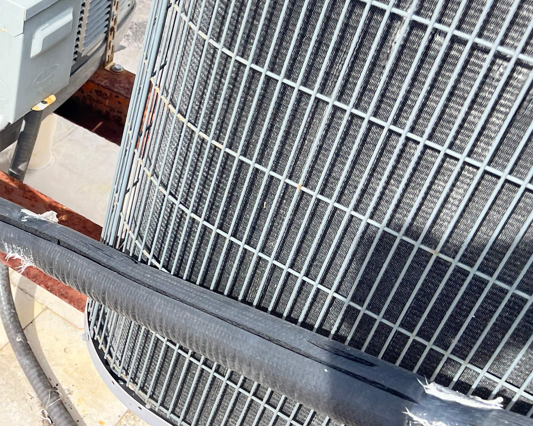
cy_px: 110
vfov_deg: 24.7
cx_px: -69
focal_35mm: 61
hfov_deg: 27.9
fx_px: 962
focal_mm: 5.7
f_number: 1.5
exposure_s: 1/965
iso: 50
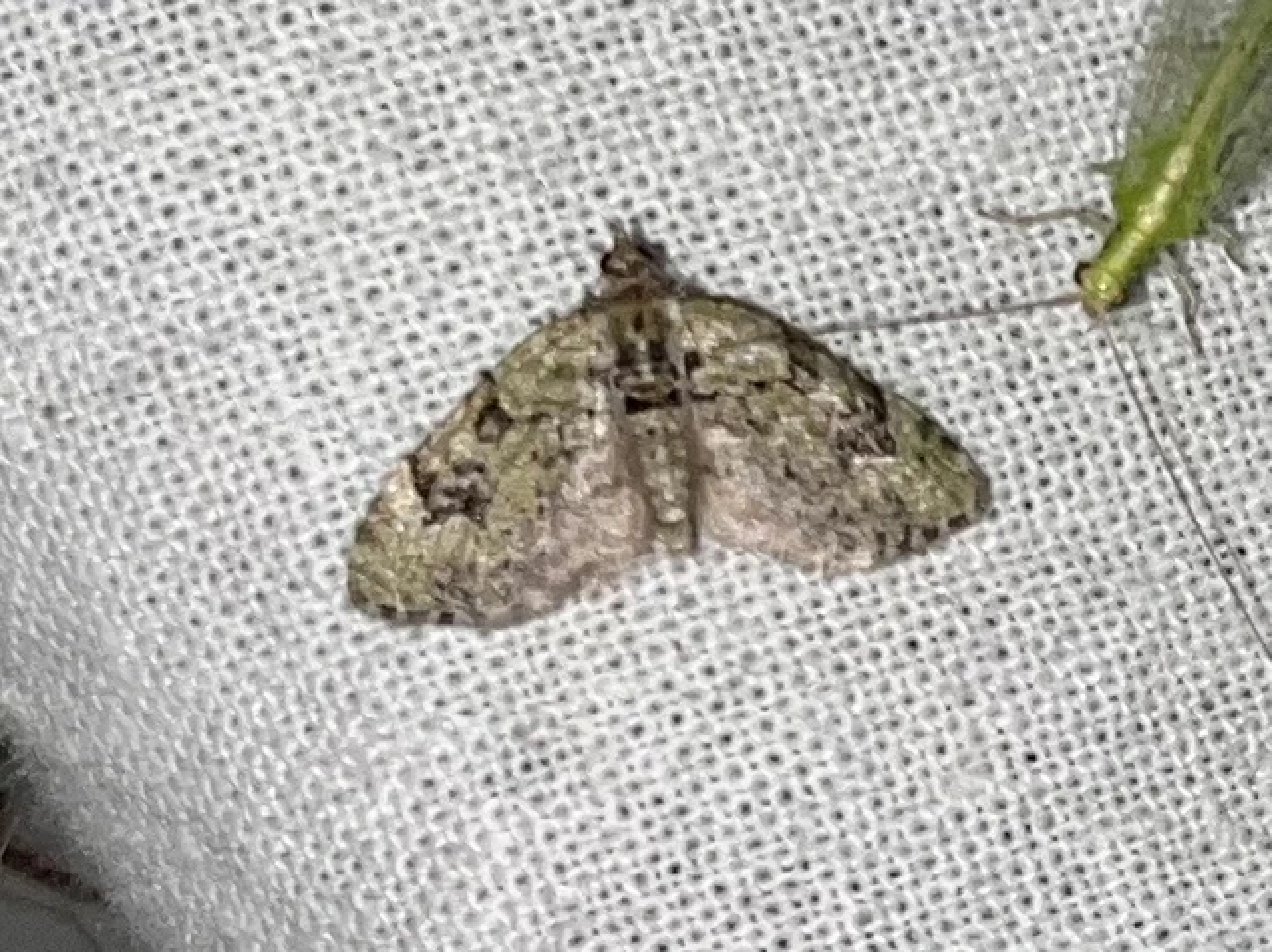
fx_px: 955
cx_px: 636
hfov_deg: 67.3
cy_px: 476
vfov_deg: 53.0
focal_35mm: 26
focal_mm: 5.1
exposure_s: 1/2410
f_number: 1.6
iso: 32
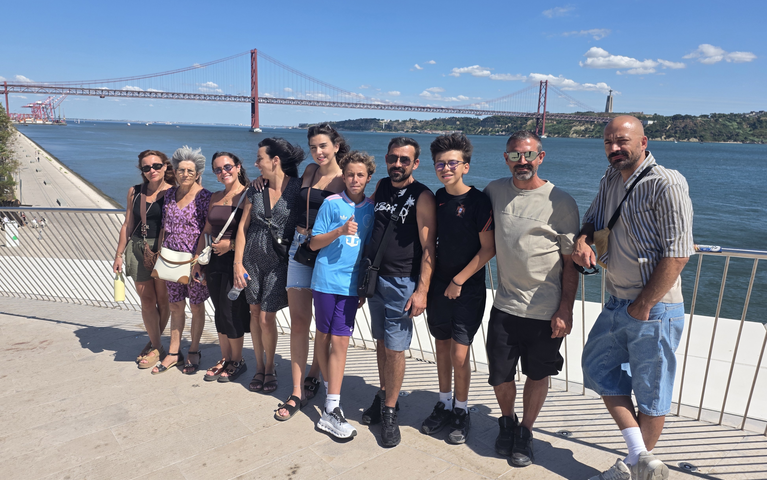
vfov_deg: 49.1
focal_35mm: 25
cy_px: 204
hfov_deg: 72.5
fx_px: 523
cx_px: 387
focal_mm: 6.25
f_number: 1.7
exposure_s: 1/6809
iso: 80
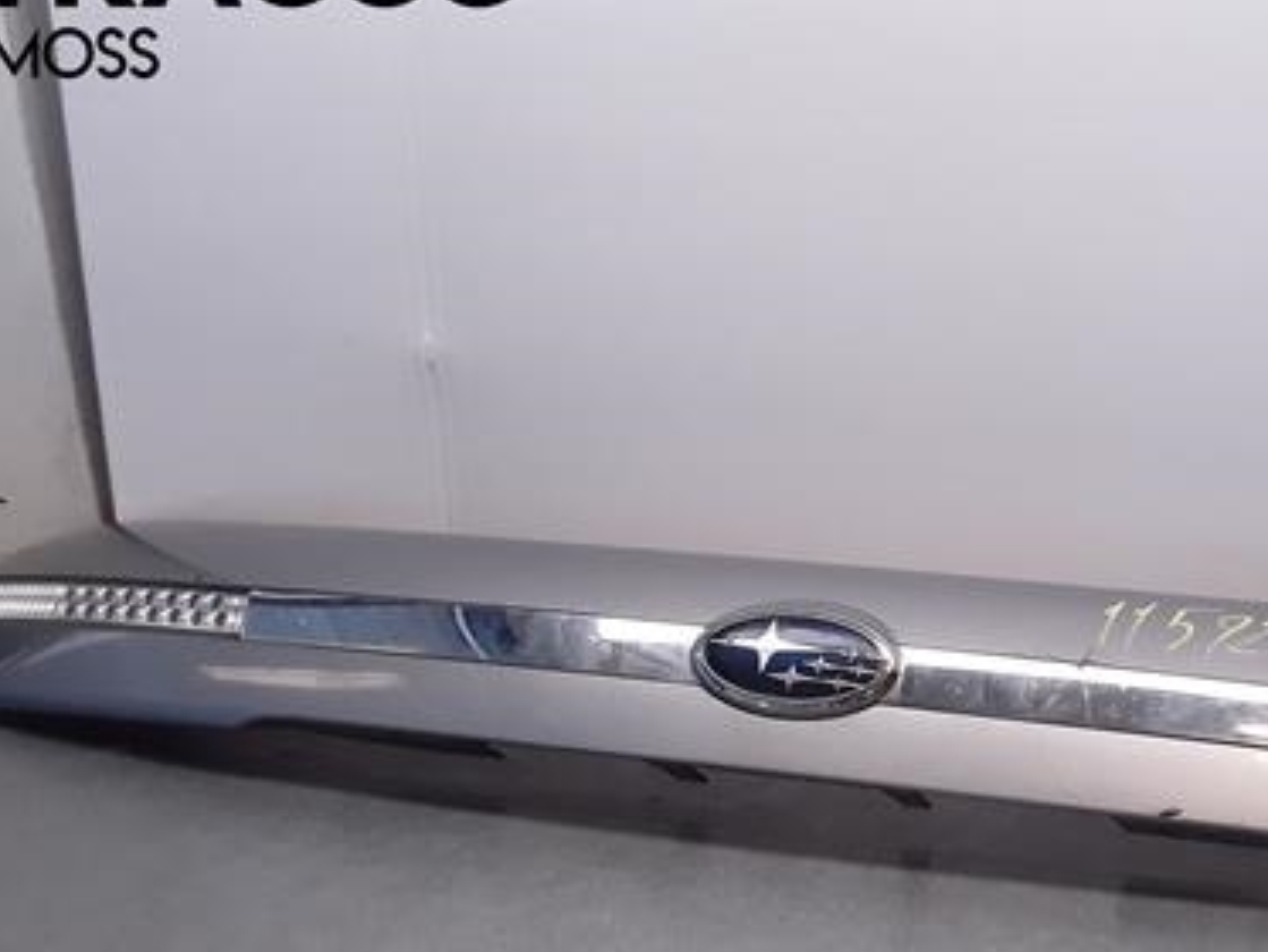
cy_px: 707
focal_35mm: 48
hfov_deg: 38.5
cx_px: 969
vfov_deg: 29.8
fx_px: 1759
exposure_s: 1/240
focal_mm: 2.91
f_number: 1.9
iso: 100
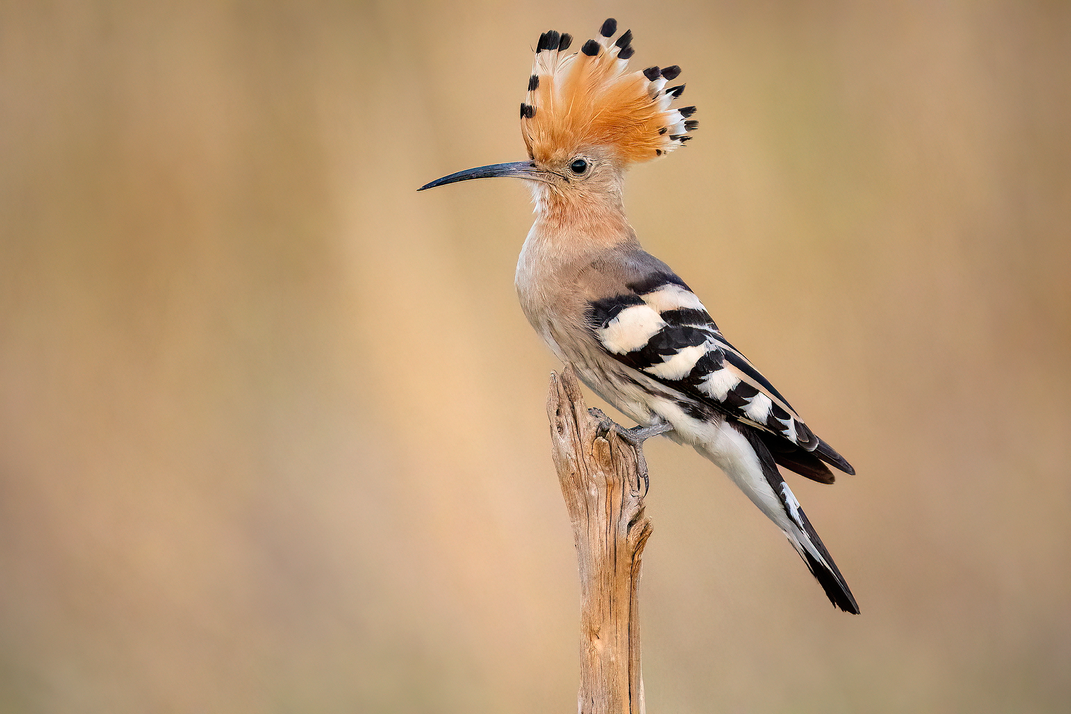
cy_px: 357
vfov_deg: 1.5
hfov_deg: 2.3
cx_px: 536
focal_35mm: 900
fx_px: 26775
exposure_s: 1/800
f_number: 6.3
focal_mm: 600
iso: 6400
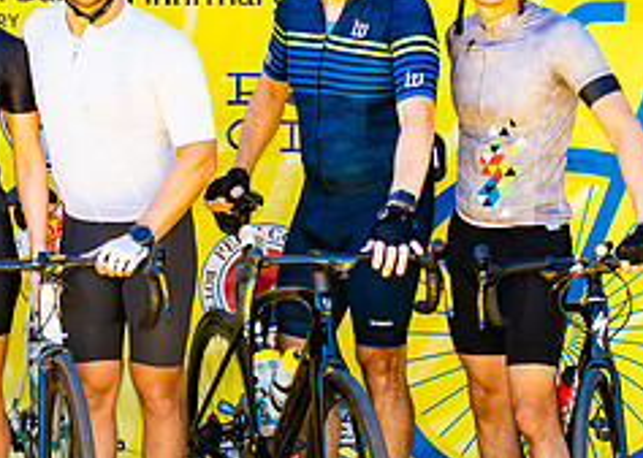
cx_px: 246
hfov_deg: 18.7
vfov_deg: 13.4
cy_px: 237
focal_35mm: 107
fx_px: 1953
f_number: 2.8
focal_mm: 34
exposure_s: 1/200
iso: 100
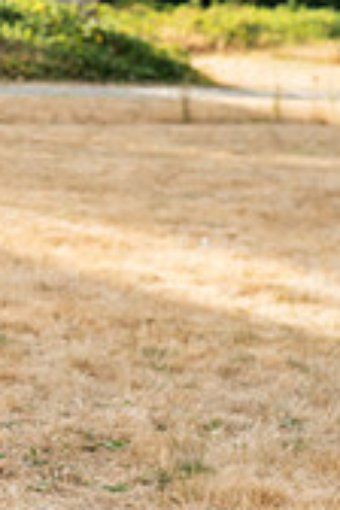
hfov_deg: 10.2
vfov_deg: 16.9
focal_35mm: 121
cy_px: 153
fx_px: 1714
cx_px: -398
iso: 400
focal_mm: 35
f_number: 2.8
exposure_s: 1/1600
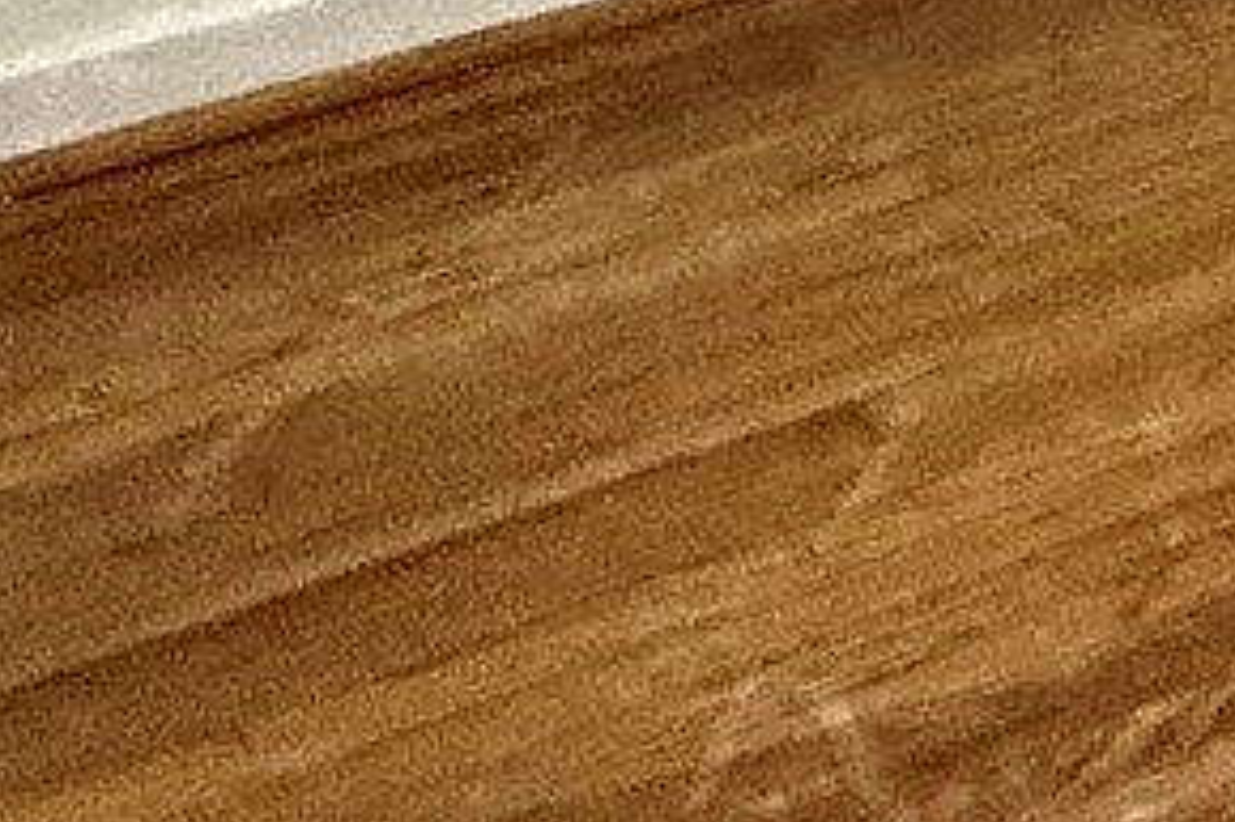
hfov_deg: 11.2
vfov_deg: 9.5
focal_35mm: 103
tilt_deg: +1.4
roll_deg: +0.2
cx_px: 3769
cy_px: -1819
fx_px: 3531
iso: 200
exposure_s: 1/120
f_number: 2.2
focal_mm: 2.22
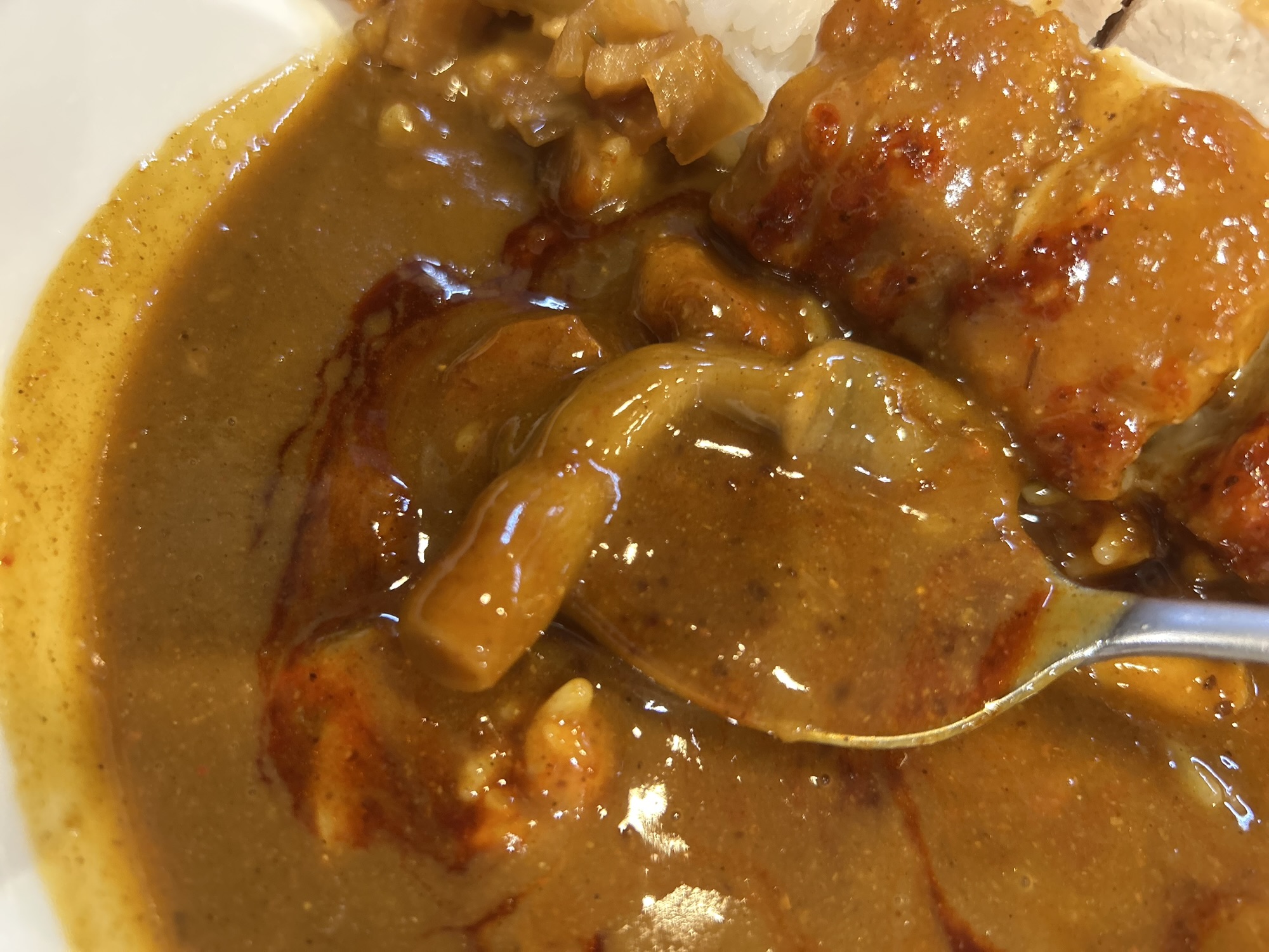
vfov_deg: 53.1
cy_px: 476
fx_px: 953
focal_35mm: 26
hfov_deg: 67.3
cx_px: 634
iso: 250
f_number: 1.5
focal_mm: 5.7
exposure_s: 1/50
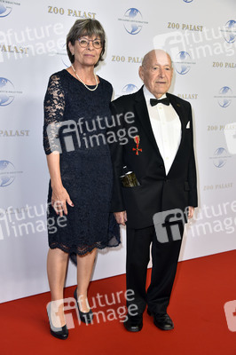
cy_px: 178
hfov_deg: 24.6
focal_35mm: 55
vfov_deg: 36.3
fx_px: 542
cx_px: 118
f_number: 6.3
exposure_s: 1/125
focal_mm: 55
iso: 640
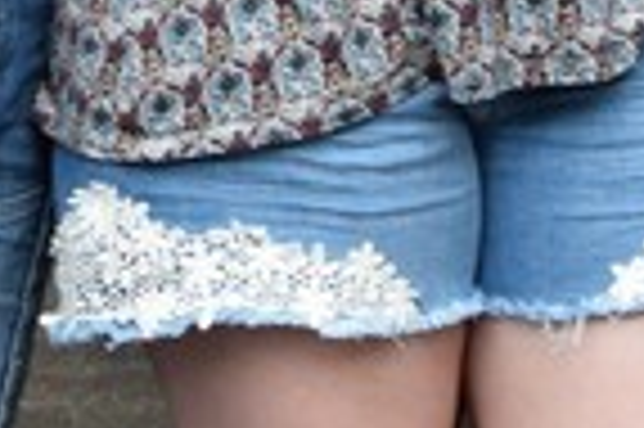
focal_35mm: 237
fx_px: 4235
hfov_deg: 8.7
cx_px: 266
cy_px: -583
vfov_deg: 5.6
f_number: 6.3
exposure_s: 1/160
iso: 400
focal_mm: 22
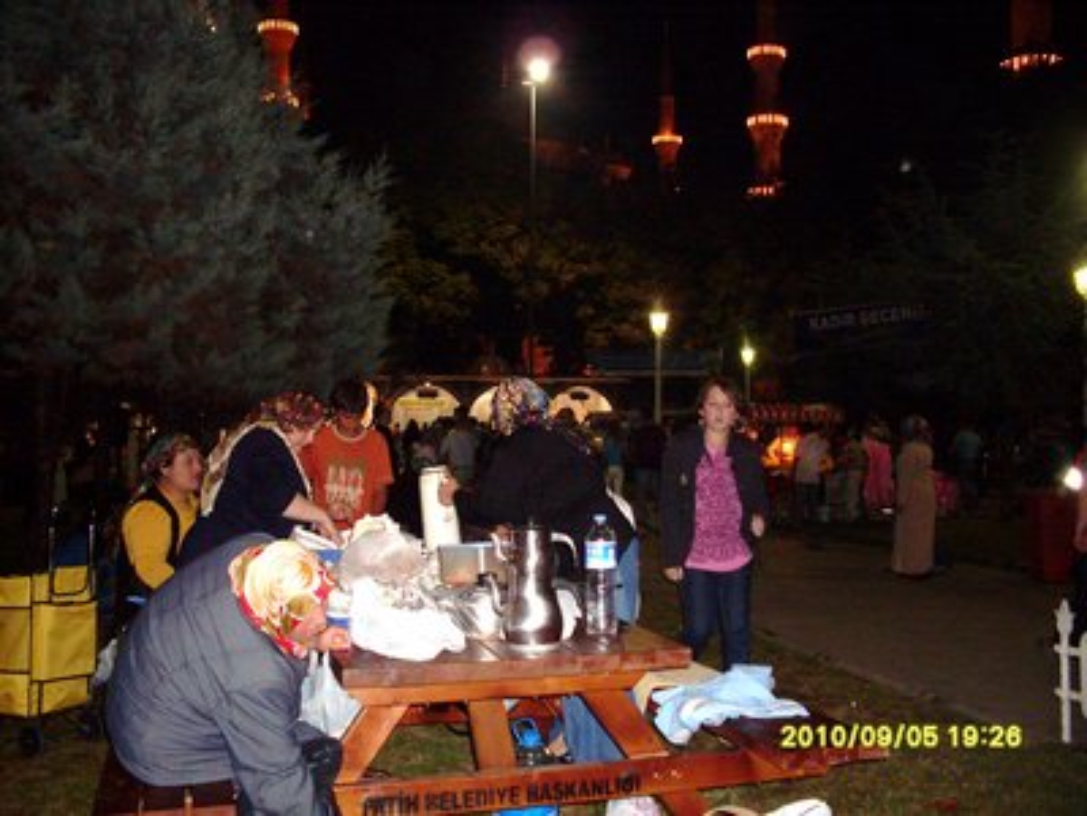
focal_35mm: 38
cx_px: 544
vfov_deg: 37.7
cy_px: 408
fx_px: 1193
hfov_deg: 49.0
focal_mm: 6.3
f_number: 2.8
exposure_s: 1/45
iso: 200
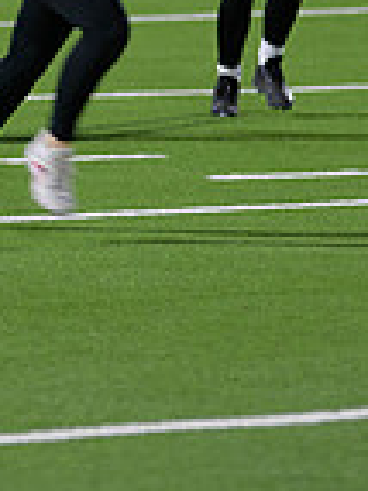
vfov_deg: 3.6
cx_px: -76
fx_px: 7751
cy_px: -19
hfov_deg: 2.7
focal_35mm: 546
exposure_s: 1/200
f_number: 2.8
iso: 800
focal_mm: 140
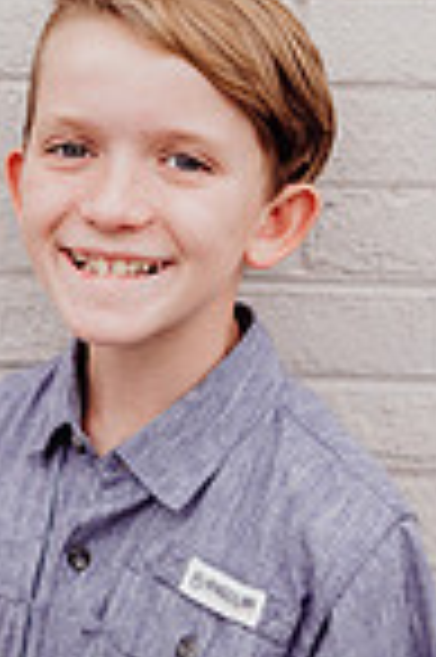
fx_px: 1347
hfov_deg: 18.3
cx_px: 162
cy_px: 162
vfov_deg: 27.0
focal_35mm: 74
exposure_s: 1/200
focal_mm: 24
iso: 200
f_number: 2.5
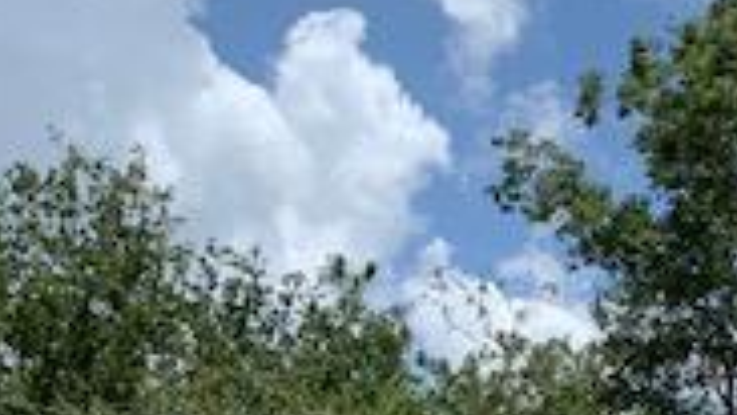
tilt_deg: +6.7
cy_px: 689
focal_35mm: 99
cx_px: 1007
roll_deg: -0.4
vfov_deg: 11.5
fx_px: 1935
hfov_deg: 19.6
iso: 25
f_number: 1.8
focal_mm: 4.25
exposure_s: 1/2994
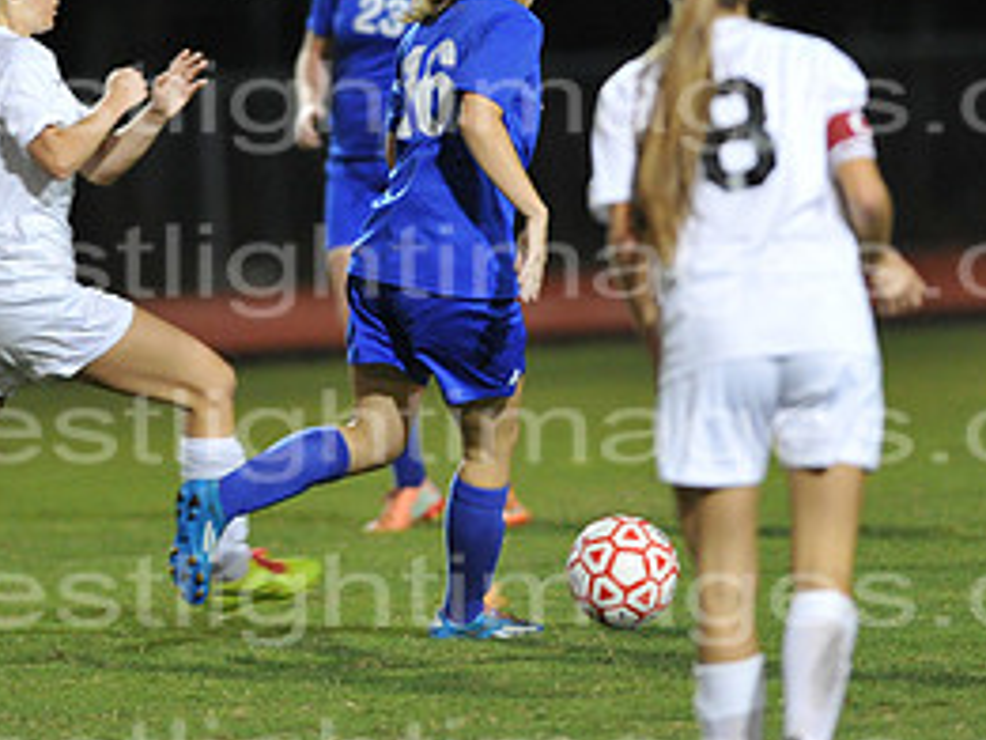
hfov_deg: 3.1
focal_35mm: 640
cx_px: 382
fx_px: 18238
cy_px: 189
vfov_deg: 2.3
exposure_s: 1/400
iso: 5000
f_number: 3.2
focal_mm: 300
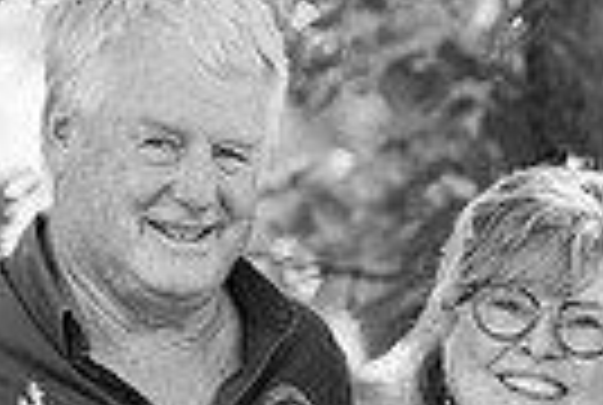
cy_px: 488
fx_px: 9132
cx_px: 706
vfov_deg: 2.5
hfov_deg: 3.8
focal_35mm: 544
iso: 250
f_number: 4
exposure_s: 1/125
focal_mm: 126
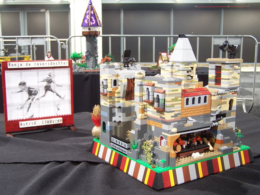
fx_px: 323
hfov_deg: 43.9
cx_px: 130
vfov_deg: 33.6
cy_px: 98
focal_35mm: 43
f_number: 2.9
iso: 80
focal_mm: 7.1
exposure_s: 1/2
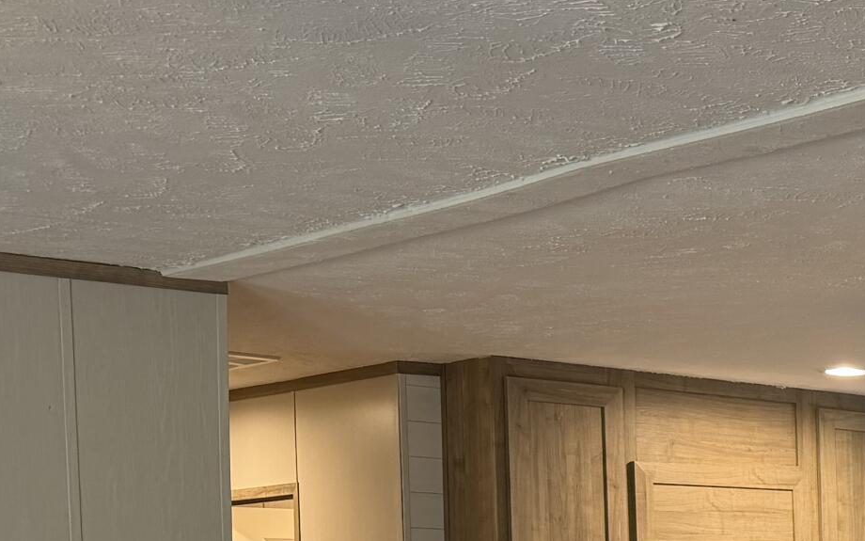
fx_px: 1957
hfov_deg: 21.4
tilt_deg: -2.3
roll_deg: +1.1
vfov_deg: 15.1
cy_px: 678
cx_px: 1257
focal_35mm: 83
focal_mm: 6.76
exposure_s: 1/60
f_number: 1.78
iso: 125
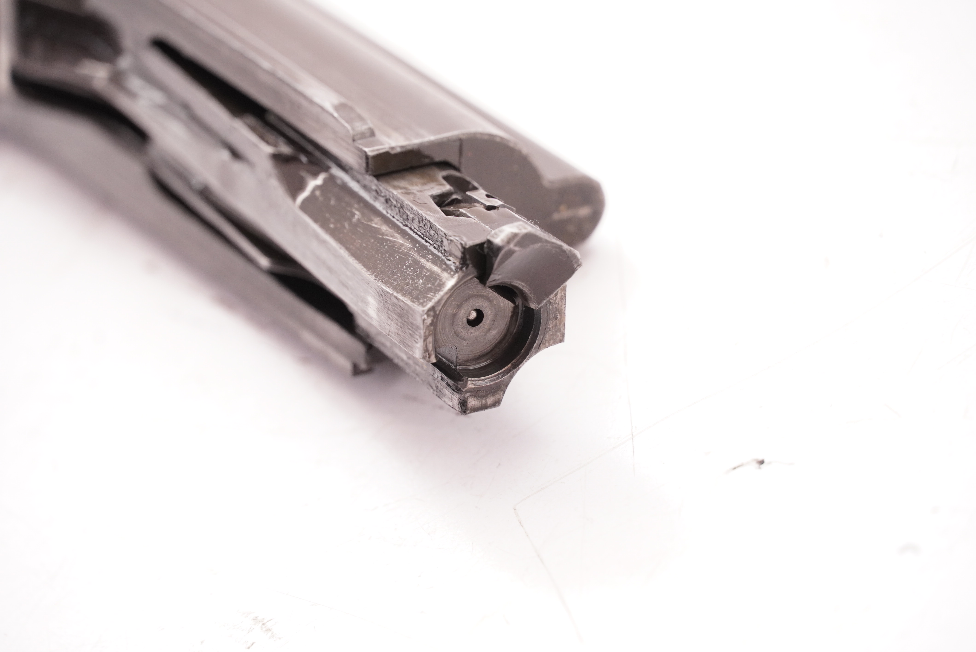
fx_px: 5493
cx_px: 488
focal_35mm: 202
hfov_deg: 10.2
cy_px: 326
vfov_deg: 6.8
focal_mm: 135
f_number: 5.6
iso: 1000
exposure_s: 1/125
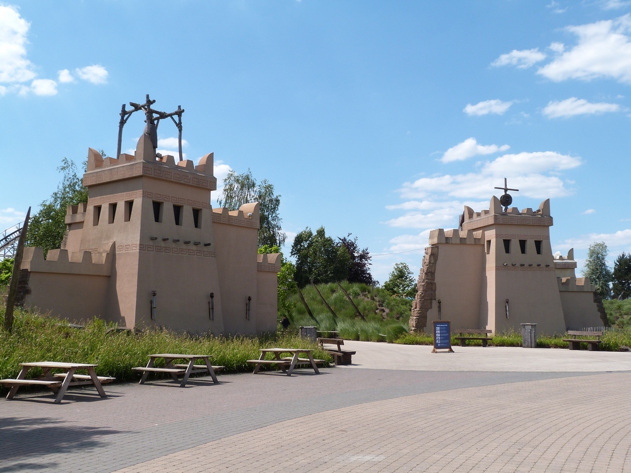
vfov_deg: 41.8
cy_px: 236
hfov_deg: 54.0
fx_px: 620
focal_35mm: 34
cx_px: 316
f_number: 5.6
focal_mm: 6.1
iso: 100
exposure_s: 1/400
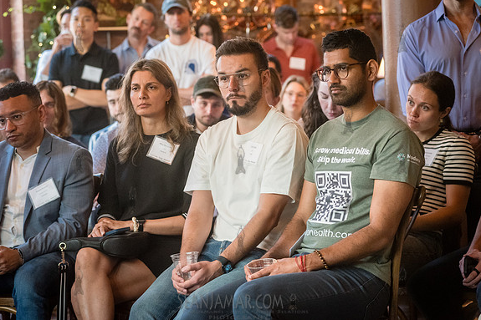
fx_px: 1416
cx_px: 240
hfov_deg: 19.3
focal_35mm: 106
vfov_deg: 12.9
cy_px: 159
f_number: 4.5
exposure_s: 1/200
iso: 5000
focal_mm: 105
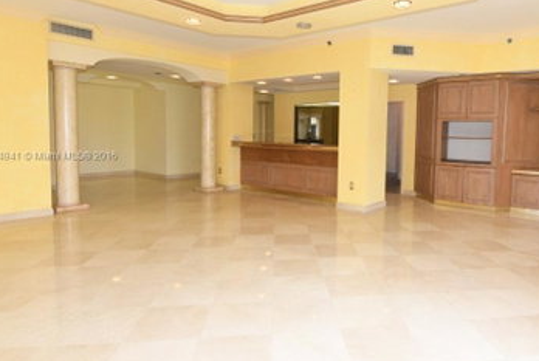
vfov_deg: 55.7
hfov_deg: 75.4
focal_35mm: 23
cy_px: 156
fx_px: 340
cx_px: 337
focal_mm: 11
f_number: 7.1
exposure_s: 1/125
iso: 1000
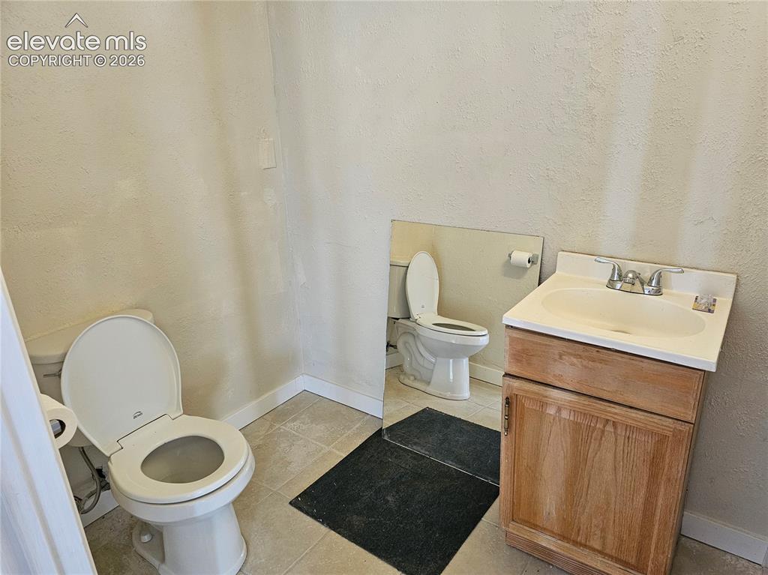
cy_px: 288
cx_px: 384
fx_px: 510
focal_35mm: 23
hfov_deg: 74.0
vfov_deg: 58.8
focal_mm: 6.3
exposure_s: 1/120
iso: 800
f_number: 1.7
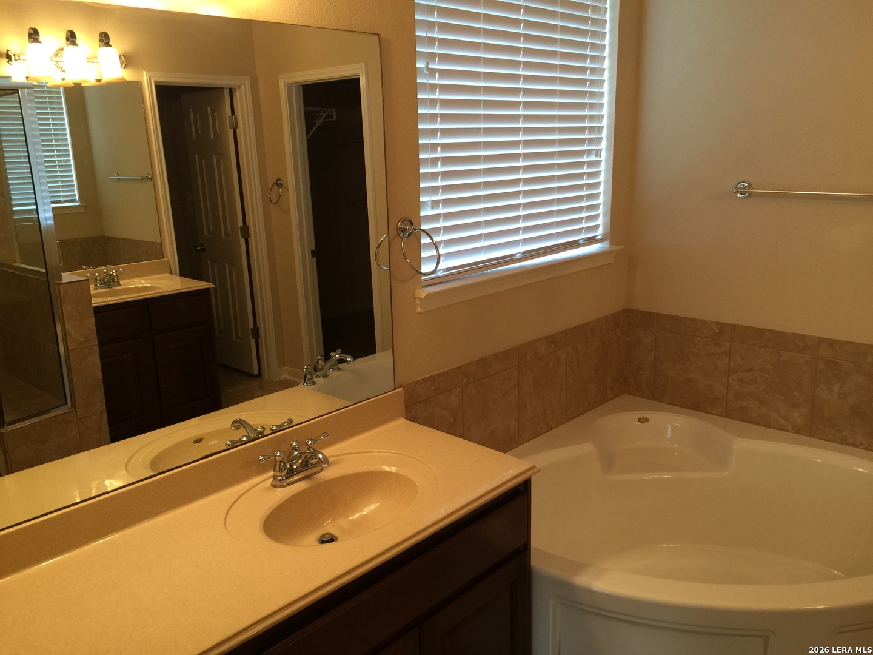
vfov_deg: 48.2
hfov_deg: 61.7
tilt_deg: -14.6
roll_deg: -0.5
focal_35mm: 29
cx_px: 436
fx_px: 731
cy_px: 328
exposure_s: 1/15
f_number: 2.2
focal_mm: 4.15
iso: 40
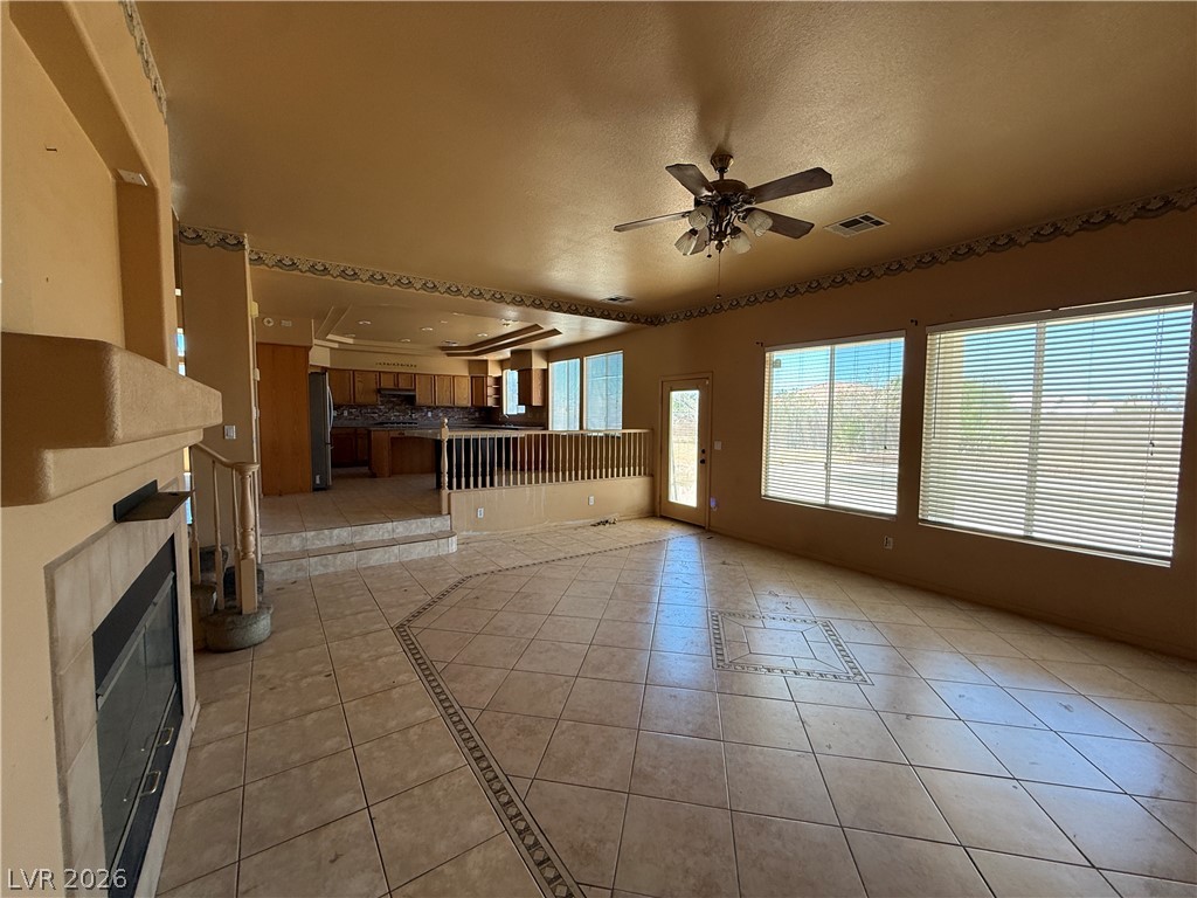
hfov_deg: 102.1
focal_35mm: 14
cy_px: 449
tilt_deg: -4.2
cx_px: 598
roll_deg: -2.0
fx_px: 484
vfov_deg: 85.7
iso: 100
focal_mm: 2.22
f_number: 2.2
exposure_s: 1/99
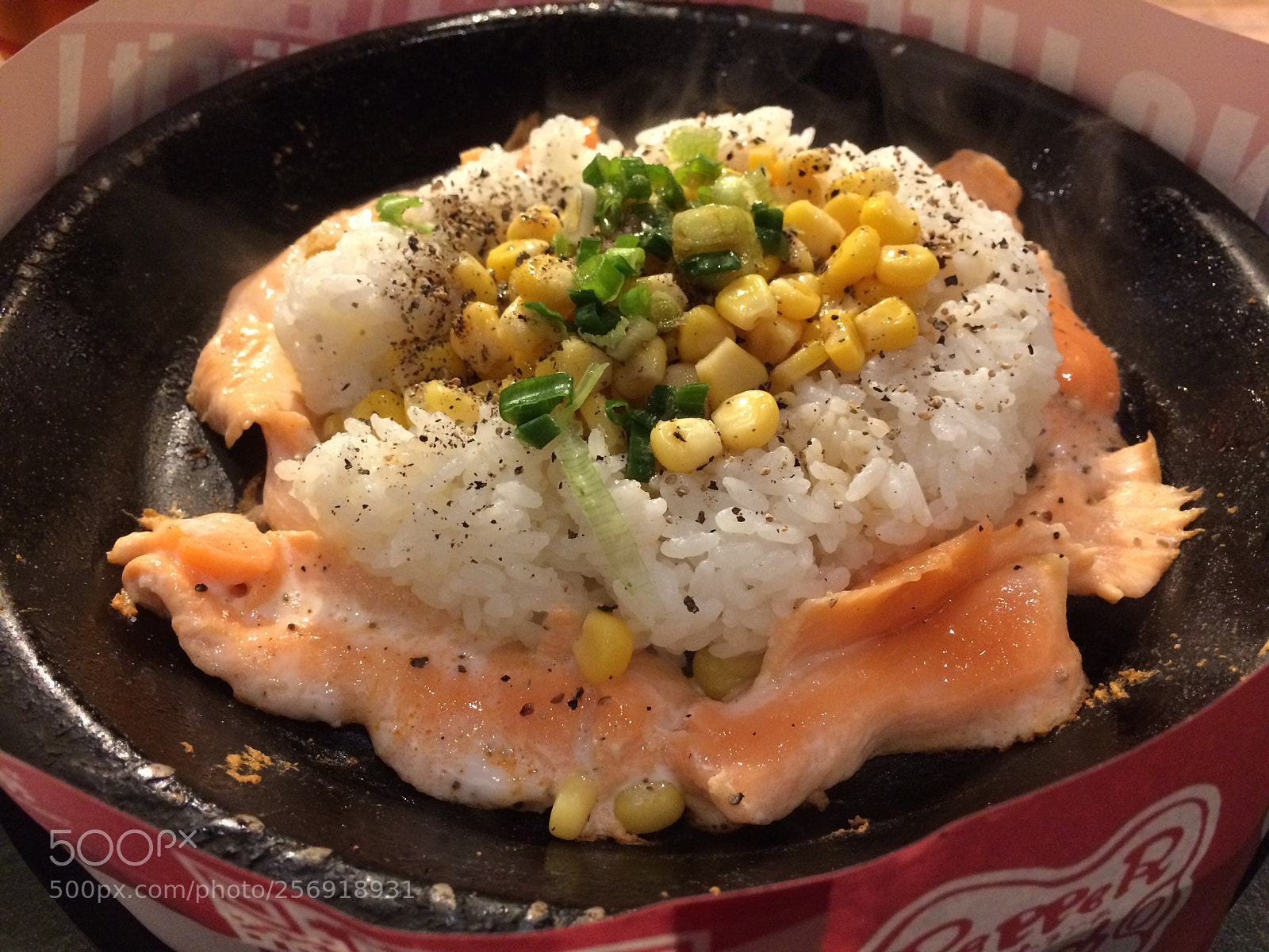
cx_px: 634
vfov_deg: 48.2
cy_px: 476
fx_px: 1063
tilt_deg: -46.2
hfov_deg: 61.7
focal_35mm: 29
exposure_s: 1/20
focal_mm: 4.15
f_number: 2.2
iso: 320
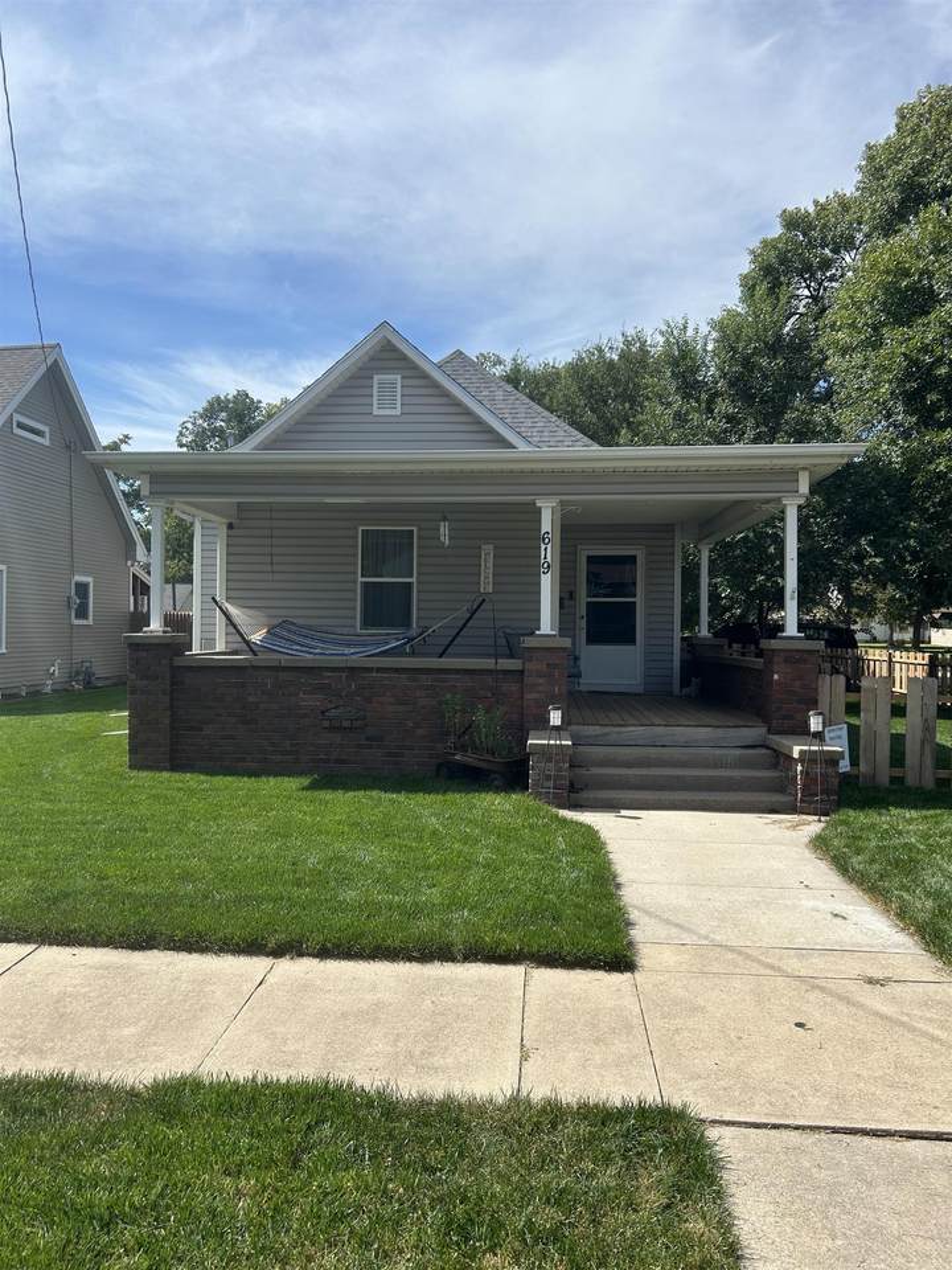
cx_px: 476
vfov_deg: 67.3
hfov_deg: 53.1
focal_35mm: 26
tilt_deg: -1.0
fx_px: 953
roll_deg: -1.8
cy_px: 635
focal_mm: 5.7
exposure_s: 1/5319
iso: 50
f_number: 1.5
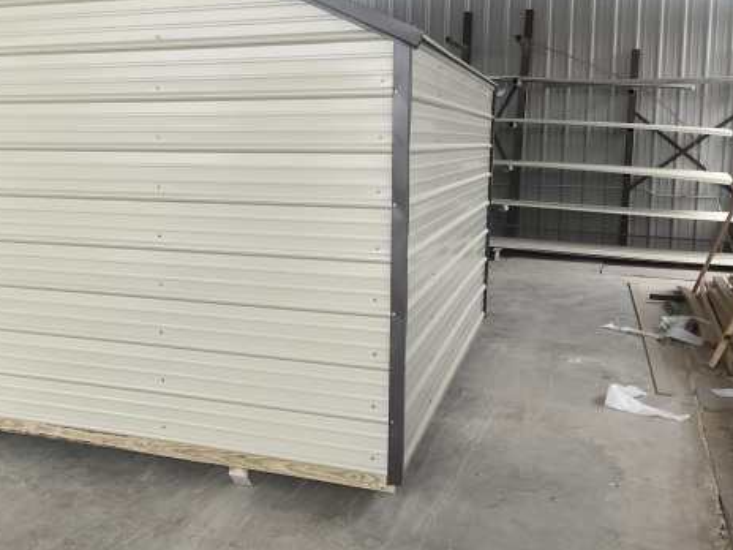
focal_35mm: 40
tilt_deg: -7.2
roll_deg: -1.1
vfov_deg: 35.9
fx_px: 847
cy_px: 235
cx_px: 242
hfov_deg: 46.0
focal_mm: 3
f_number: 1.8
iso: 64
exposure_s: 1/122
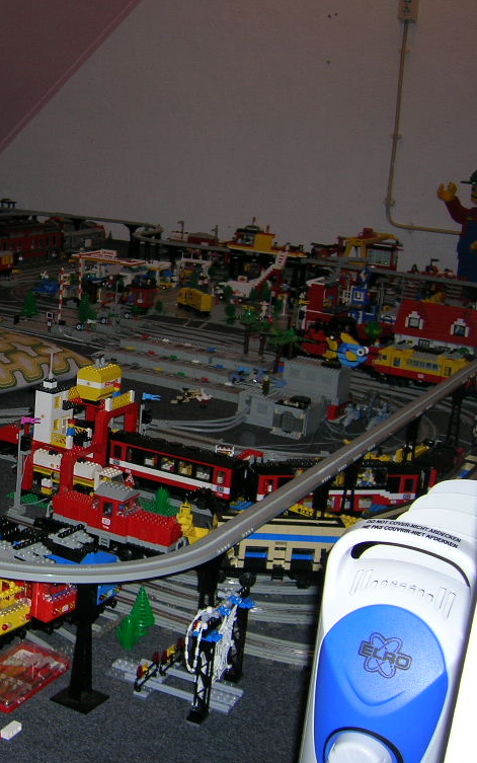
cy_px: 386
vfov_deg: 41.0
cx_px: 31
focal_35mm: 49
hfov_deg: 25.4
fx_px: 1019
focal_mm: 5.7
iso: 50
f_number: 2.9
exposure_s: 1/60.1
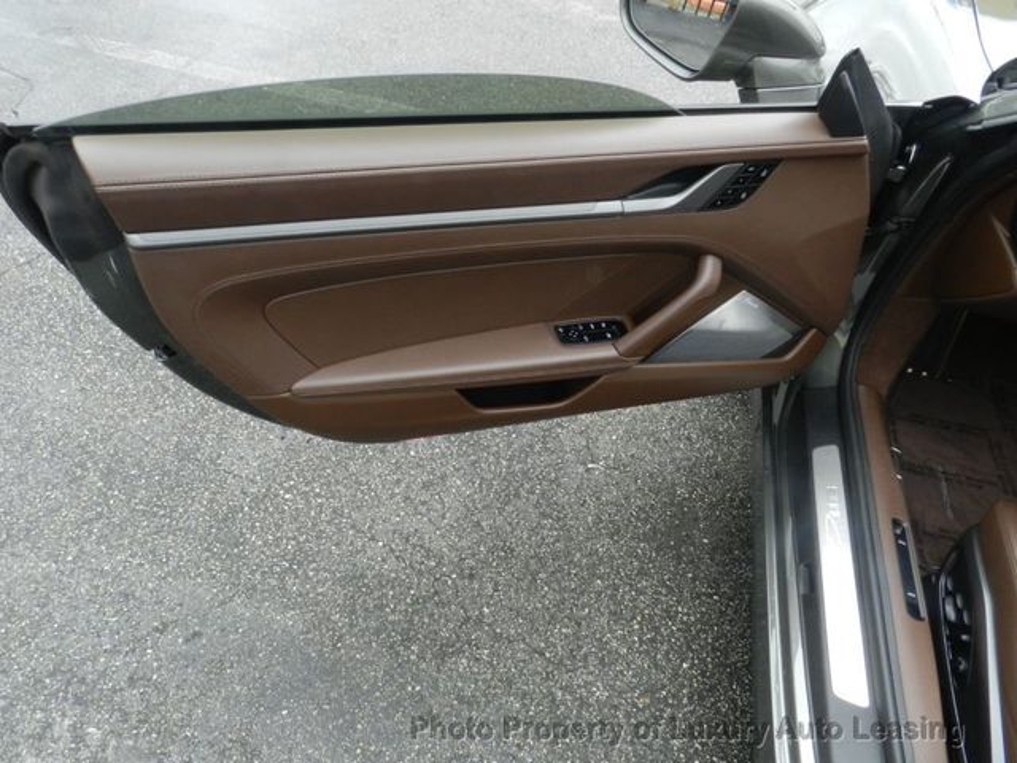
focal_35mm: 23
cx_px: 508
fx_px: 676
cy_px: 382
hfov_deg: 73.9
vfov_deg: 58.9
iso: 220
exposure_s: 1/30
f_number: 8
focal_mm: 4
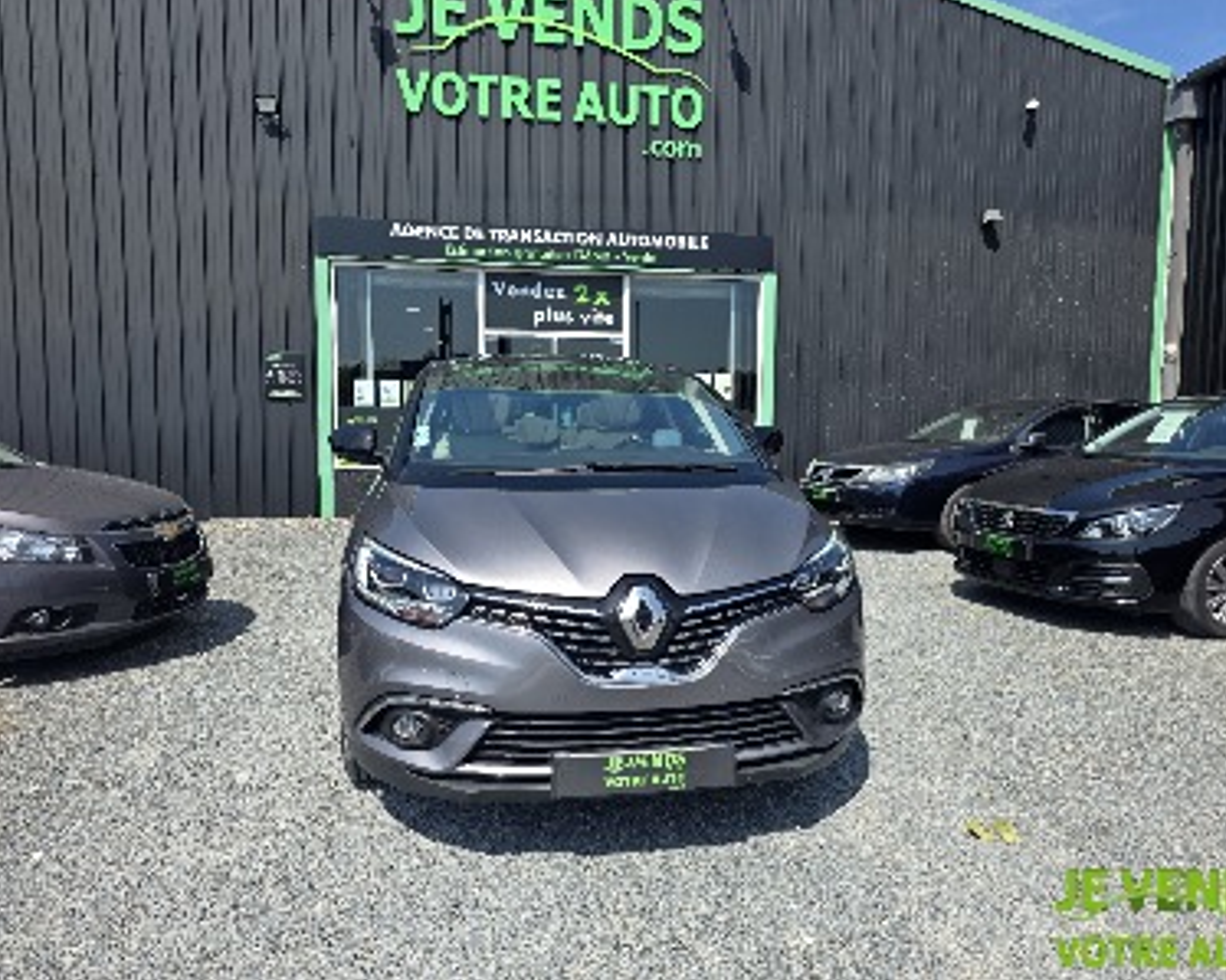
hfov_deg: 68.1
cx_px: 626
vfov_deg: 56.8
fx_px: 907
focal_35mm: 25
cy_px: 482
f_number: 1.7
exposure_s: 1/4889
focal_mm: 6.25
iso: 80
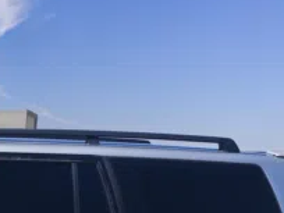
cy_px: 291
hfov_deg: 23.6
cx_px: -95
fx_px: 591
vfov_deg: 18.7
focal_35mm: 72
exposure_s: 1/606
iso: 50
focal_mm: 6.18
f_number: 1.65
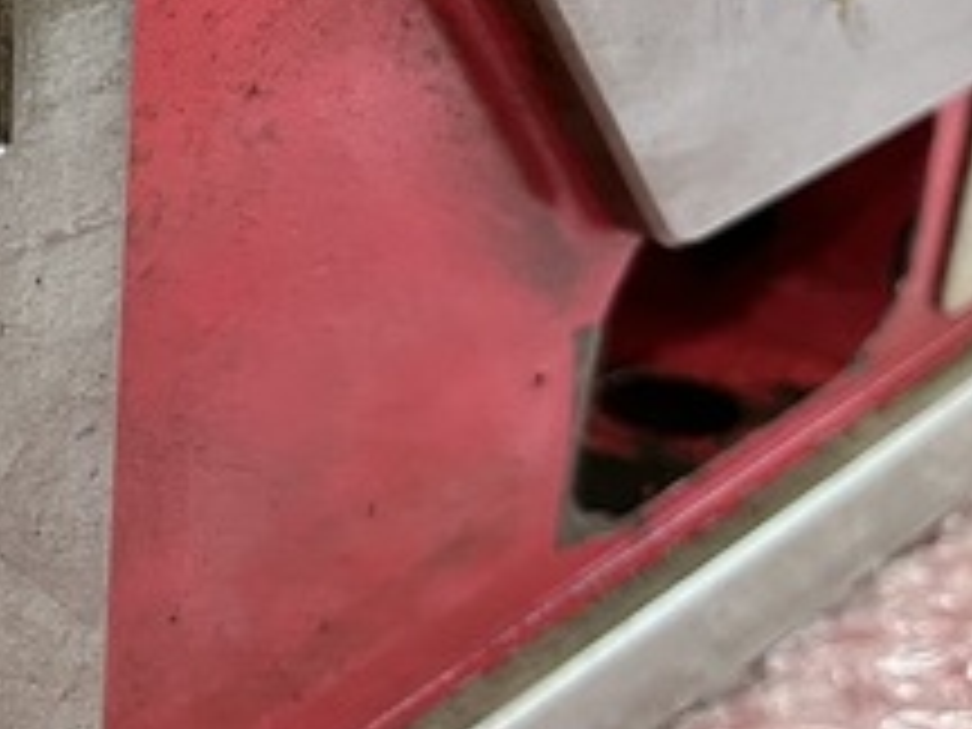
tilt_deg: -25.7
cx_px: -387
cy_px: 230
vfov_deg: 19.1
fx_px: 2162
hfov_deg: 22.0
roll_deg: +2.7
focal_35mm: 77
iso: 250
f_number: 1.6
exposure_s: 1/60
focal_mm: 5.1
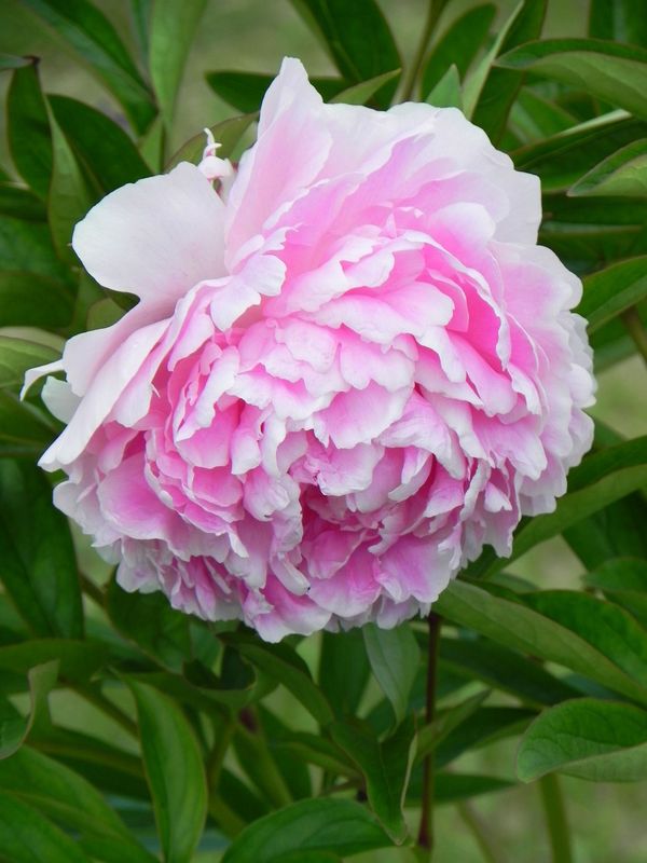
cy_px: 432
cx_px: 324
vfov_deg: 5.9
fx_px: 8398
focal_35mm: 337
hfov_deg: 4.4
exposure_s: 1/500
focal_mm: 59.9
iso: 160
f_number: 5
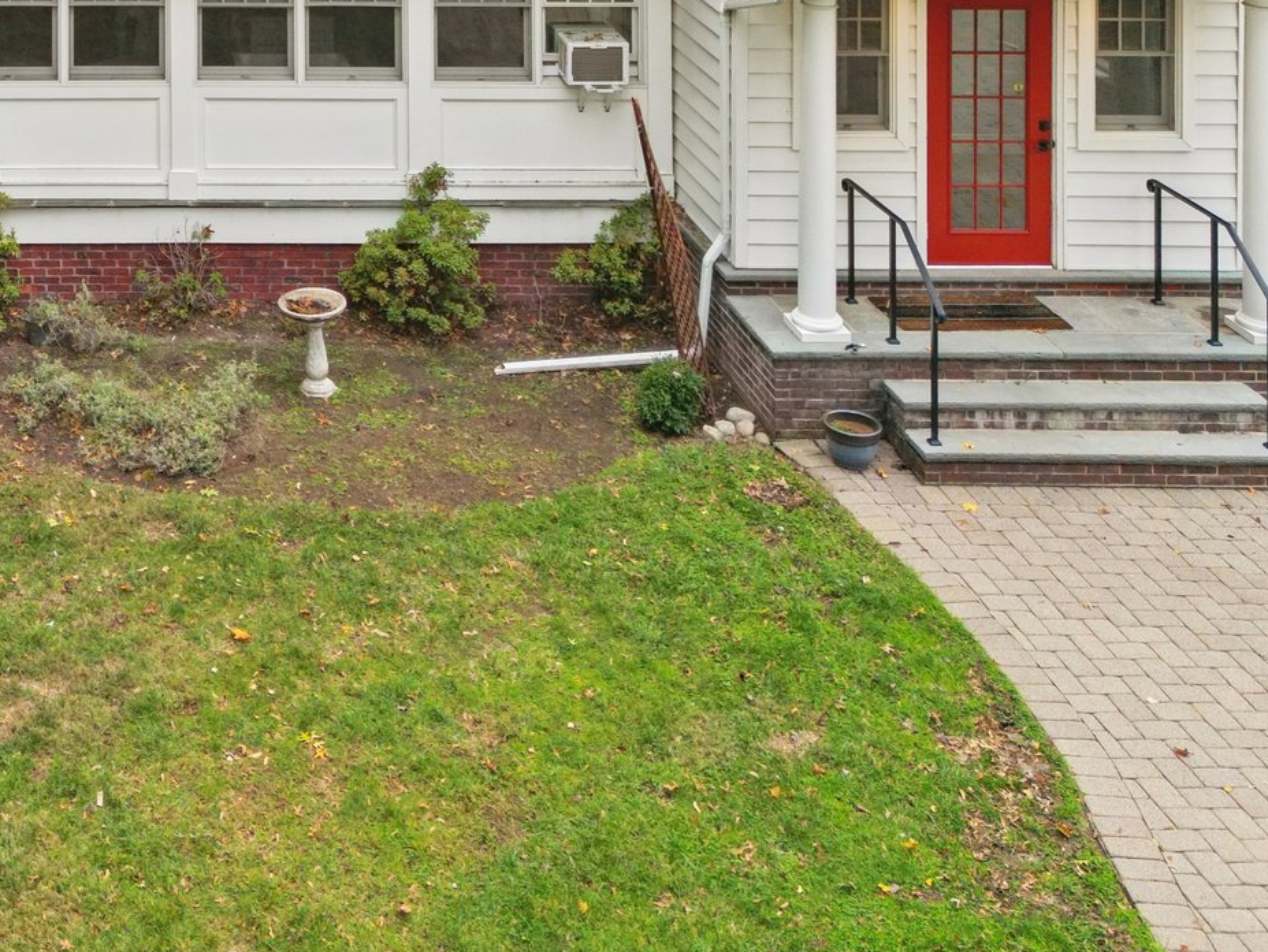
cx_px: 205
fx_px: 1942
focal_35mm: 53
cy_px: -62
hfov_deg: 34.7
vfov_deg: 25.7
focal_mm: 6.7
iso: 140
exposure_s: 1/90
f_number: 1.7
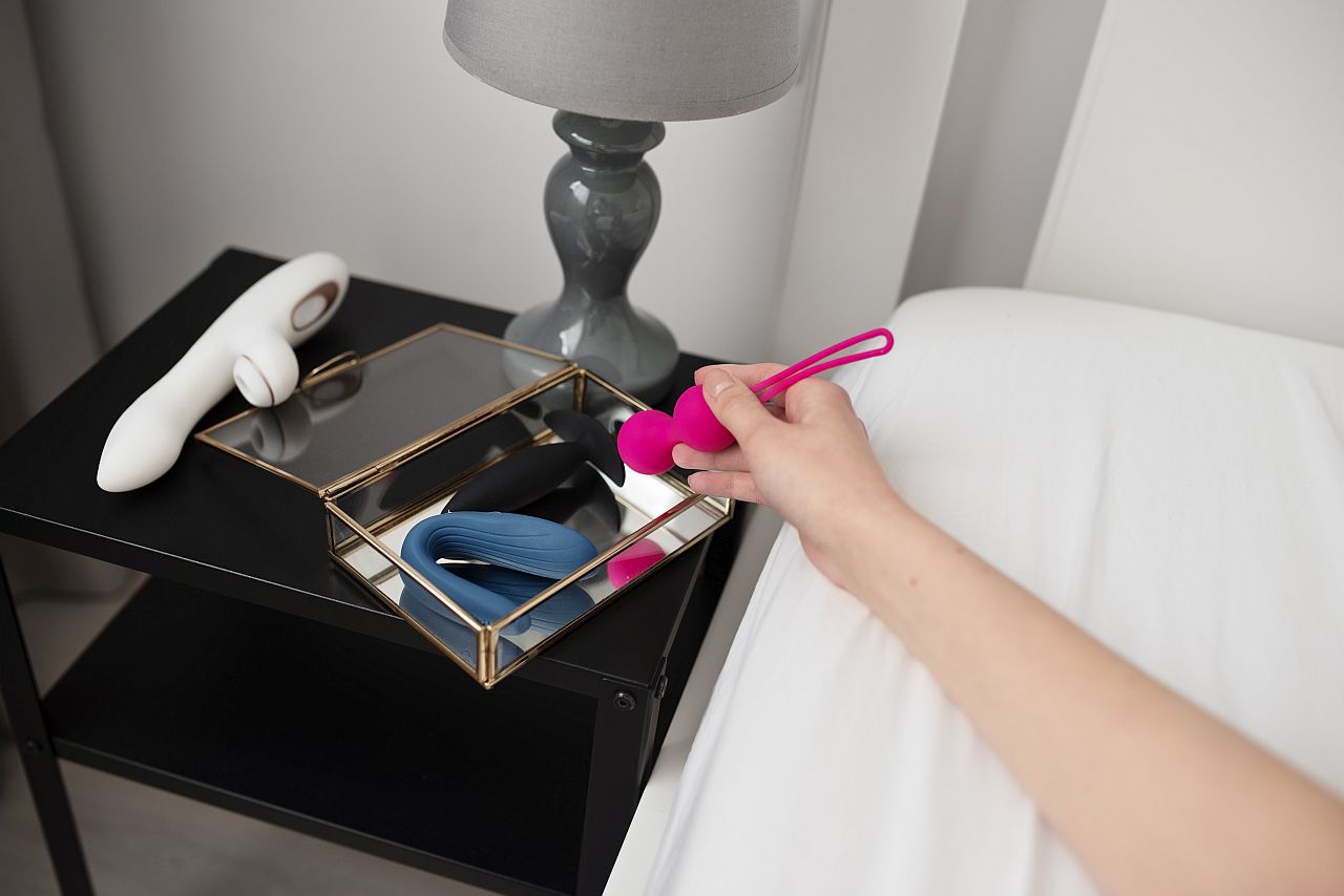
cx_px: 672
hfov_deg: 54.4
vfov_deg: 37.9
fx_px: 1307
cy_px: 448
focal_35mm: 35
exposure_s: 1/320
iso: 400
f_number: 2.8
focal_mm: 35
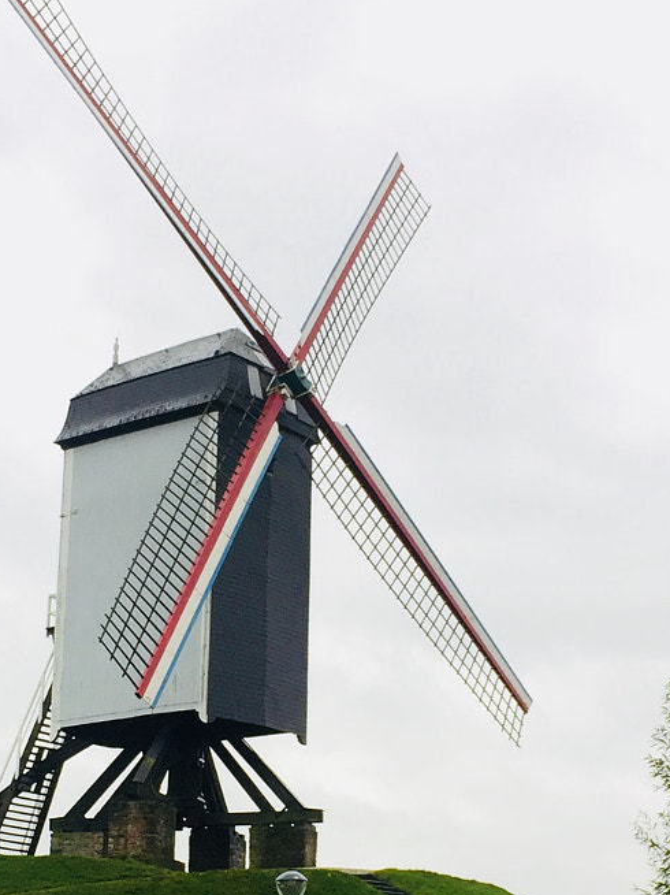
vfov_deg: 27.1
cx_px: 235
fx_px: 1833
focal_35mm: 71
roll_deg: -1.2
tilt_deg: +13.3
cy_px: 651
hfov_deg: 20.7
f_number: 2.2
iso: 50
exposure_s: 1/100
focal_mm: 4.15
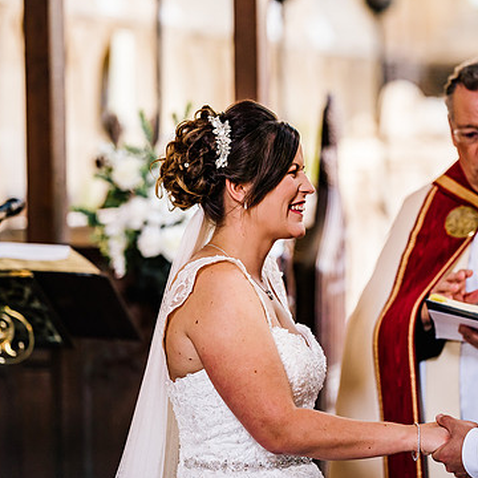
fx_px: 2890
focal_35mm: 185
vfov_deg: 9.5
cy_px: 229
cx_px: 376
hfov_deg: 9.4
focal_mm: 135
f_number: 2.2
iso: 1000
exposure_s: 1/160
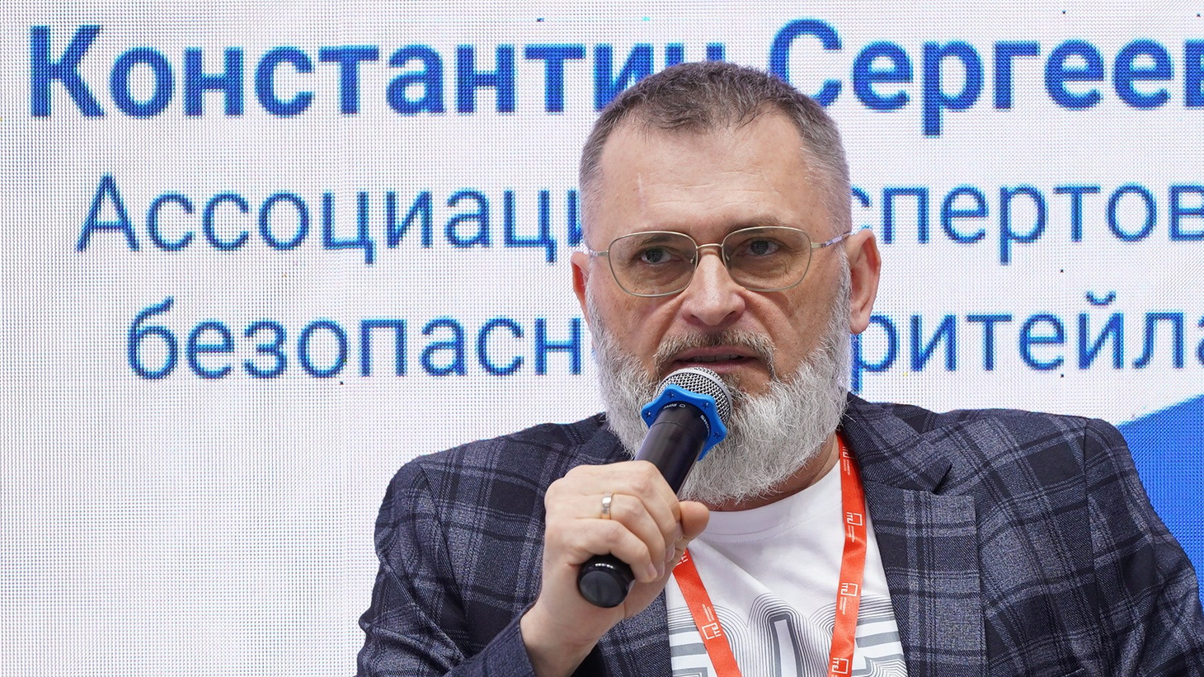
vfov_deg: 3.5
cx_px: 734
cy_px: 537
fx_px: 11013
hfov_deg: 6.3
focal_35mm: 345
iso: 640
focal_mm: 188
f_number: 3.5
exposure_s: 1/100
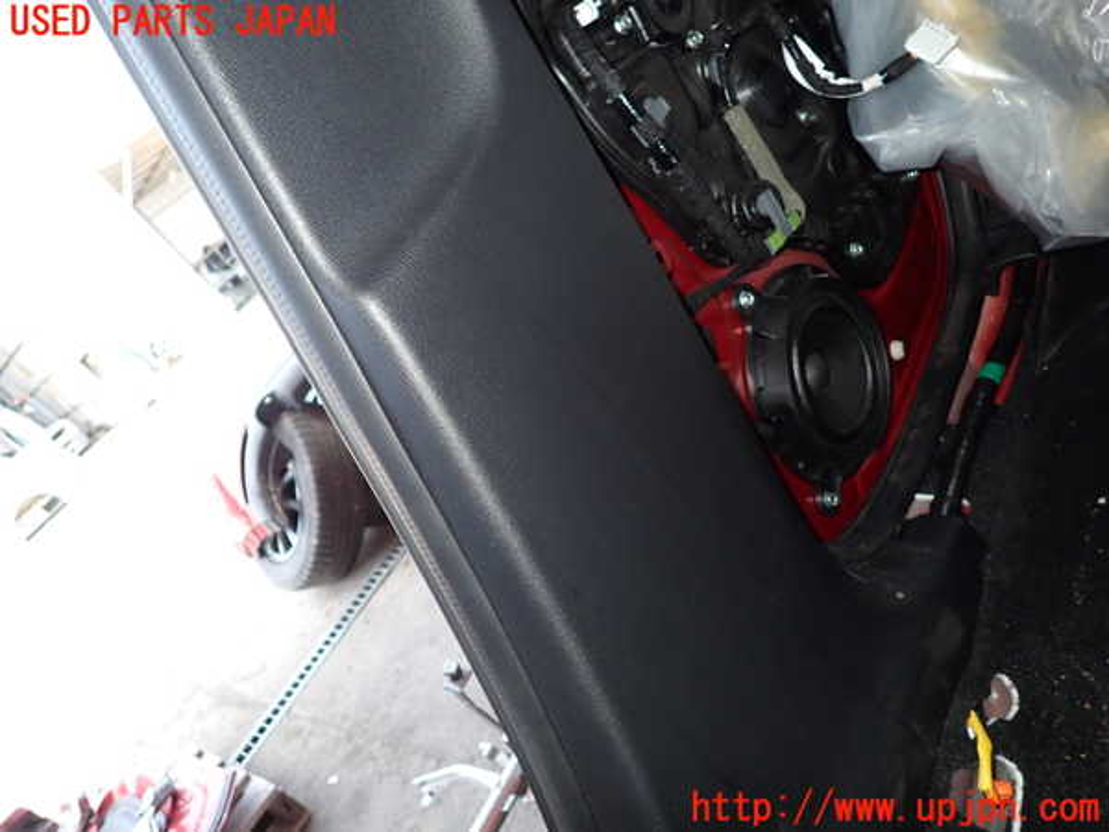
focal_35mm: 25
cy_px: 416
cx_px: 554
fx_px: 801
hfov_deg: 69.4
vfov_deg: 54.9
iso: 200
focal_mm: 4.5
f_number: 5.6
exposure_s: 1/30
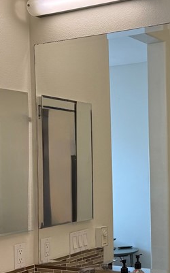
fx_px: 483
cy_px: 160
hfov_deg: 19.3
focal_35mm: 65
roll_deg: +1.7
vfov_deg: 31.5
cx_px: 174
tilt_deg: -0.2
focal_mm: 6.76
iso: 100
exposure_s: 1/174
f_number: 1.78
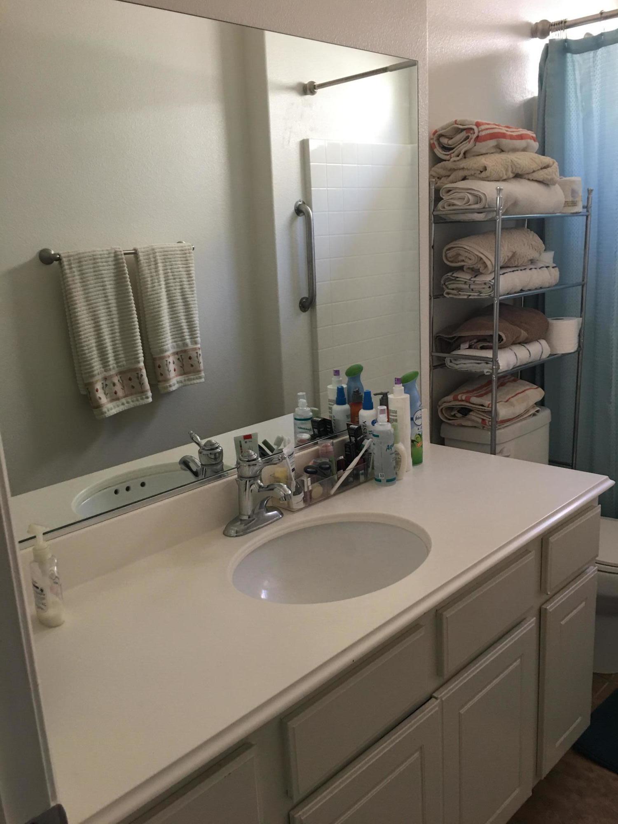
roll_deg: +2.8
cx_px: 309
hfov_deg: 48.2
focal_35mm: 29
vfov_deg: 61.7
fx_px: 690
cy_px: 412
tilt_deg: -13.4
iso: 40
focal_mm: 4.15
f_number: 2.2
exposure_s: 1/15
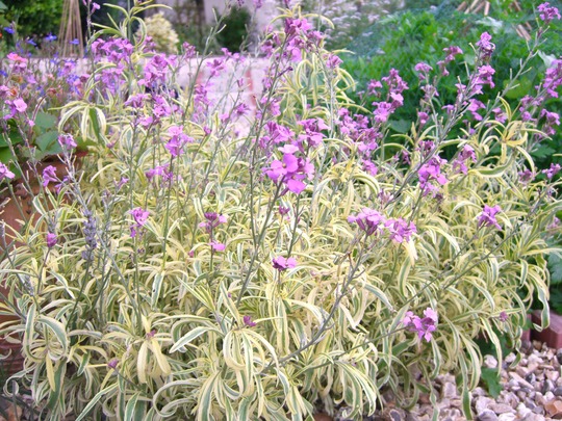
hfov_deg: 49.0
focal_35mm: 38
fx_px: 617
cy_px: 210
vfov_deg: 37.7
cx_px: 281
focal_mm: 7.9
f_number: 2.8
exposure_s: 1/250
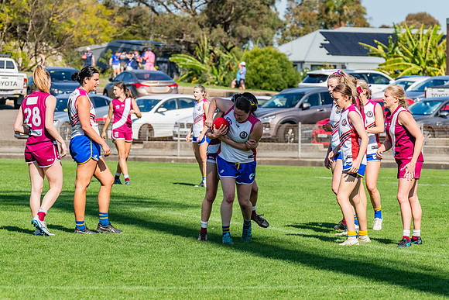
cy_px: 151
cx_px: 225
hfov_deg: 8.0
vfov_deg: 5.4
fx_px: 3194
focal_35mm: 256
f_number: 10
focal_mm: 240
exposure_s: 1/1250
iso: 800
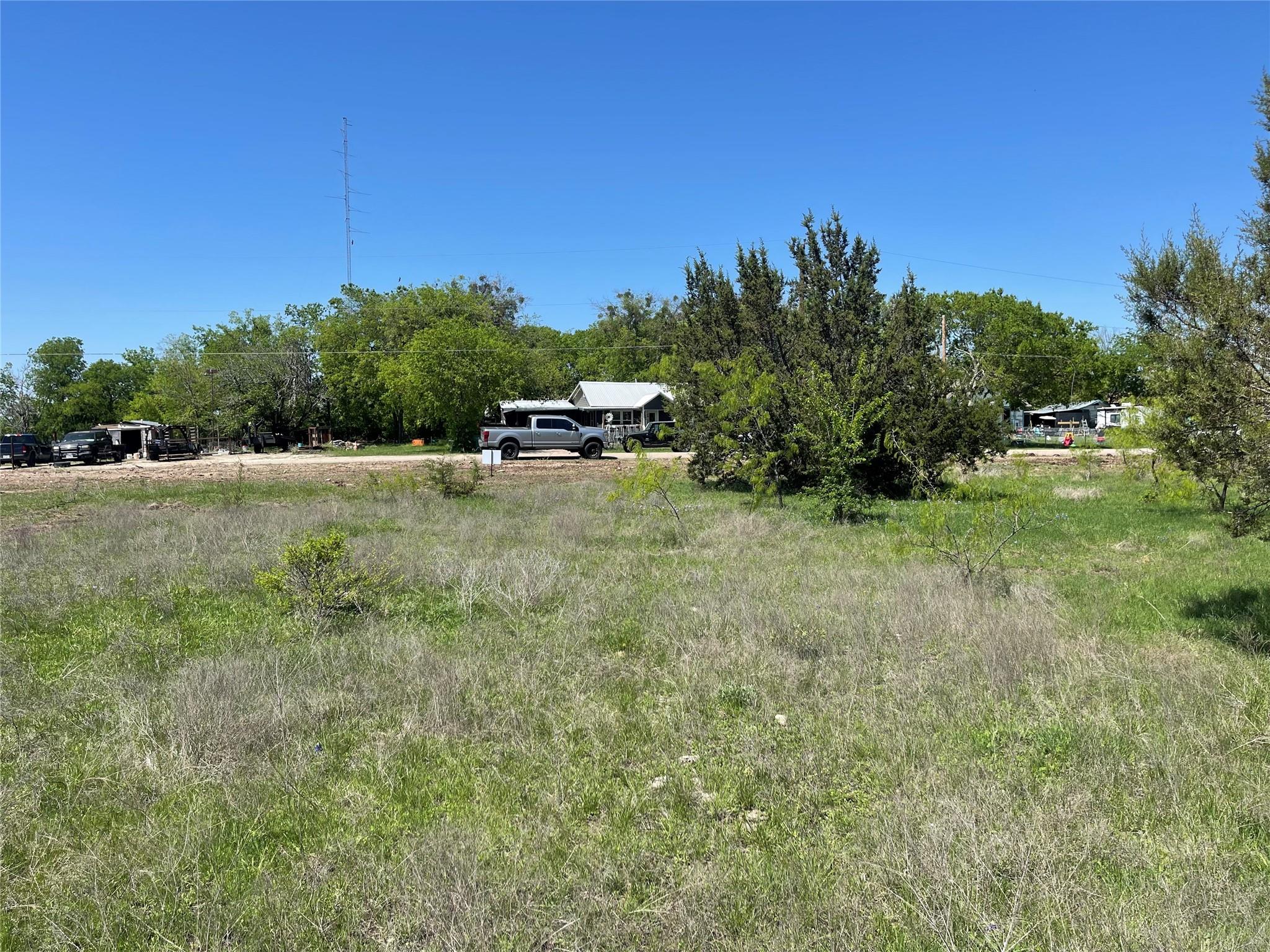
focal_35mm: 25
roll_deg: +0.4
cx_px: 635
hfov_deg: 69.4
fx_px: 917
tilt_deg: -3.0
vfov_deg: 54.9
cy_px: 476
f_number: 1.6
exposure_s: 1/3086
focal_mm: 5.1
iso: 32
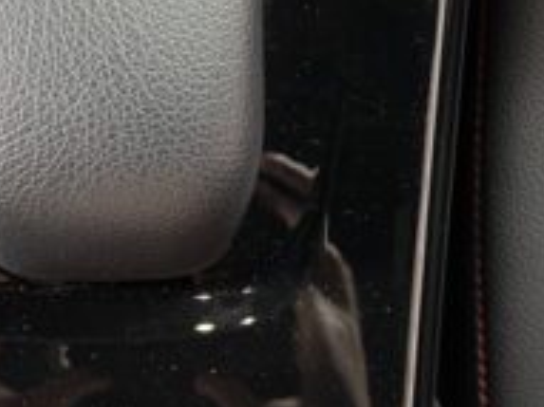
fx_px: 1633
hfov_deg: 18.7
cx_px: 85
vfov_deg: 14.1
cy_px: 56
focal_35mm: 104
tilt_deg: -85.7
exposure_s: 1/21
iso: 800
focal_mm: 6.76
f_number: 1.78
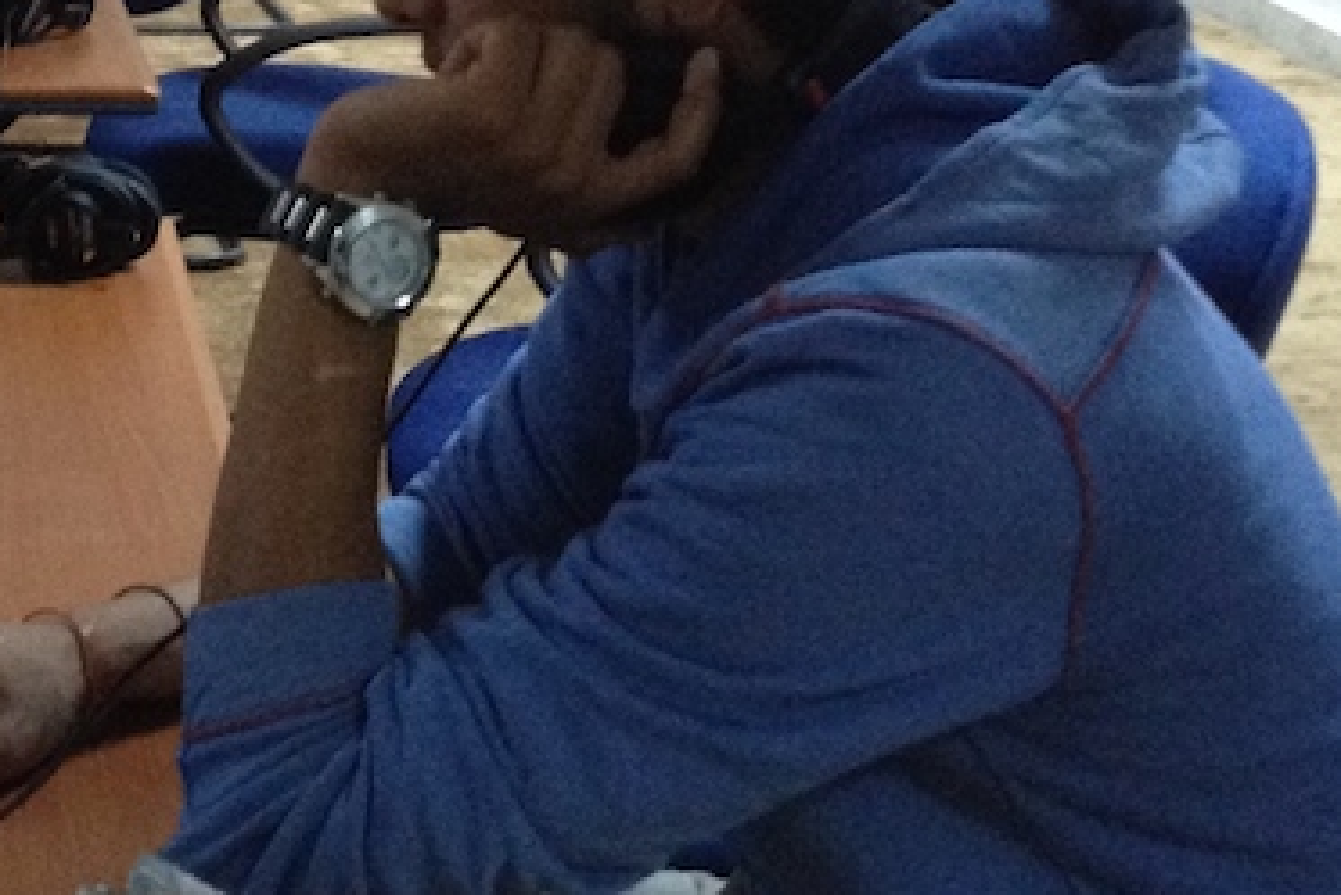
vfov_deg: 11.7
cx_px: 309
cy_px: 122
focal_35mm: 117
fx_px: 4360
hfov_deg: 17.4
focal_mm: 4.28
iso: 320
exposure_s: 1/20
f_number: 2.4
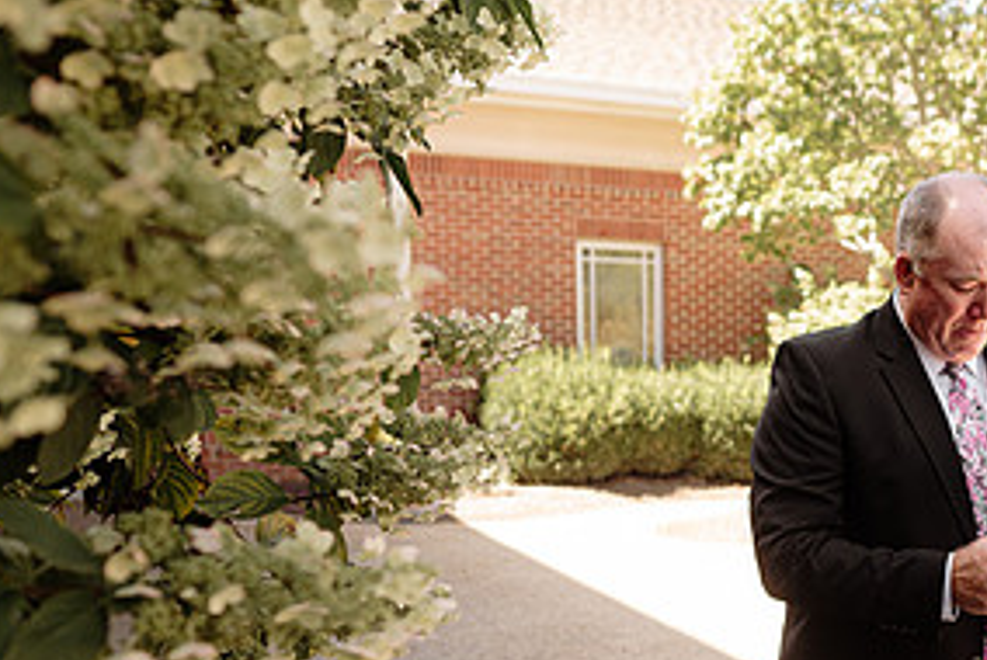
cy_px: 547
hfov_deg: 37.8
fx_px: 1345
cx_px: 872
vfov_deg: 26.9
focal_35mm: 49
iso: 160
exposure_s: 1/400
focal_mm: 24
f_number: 2.8
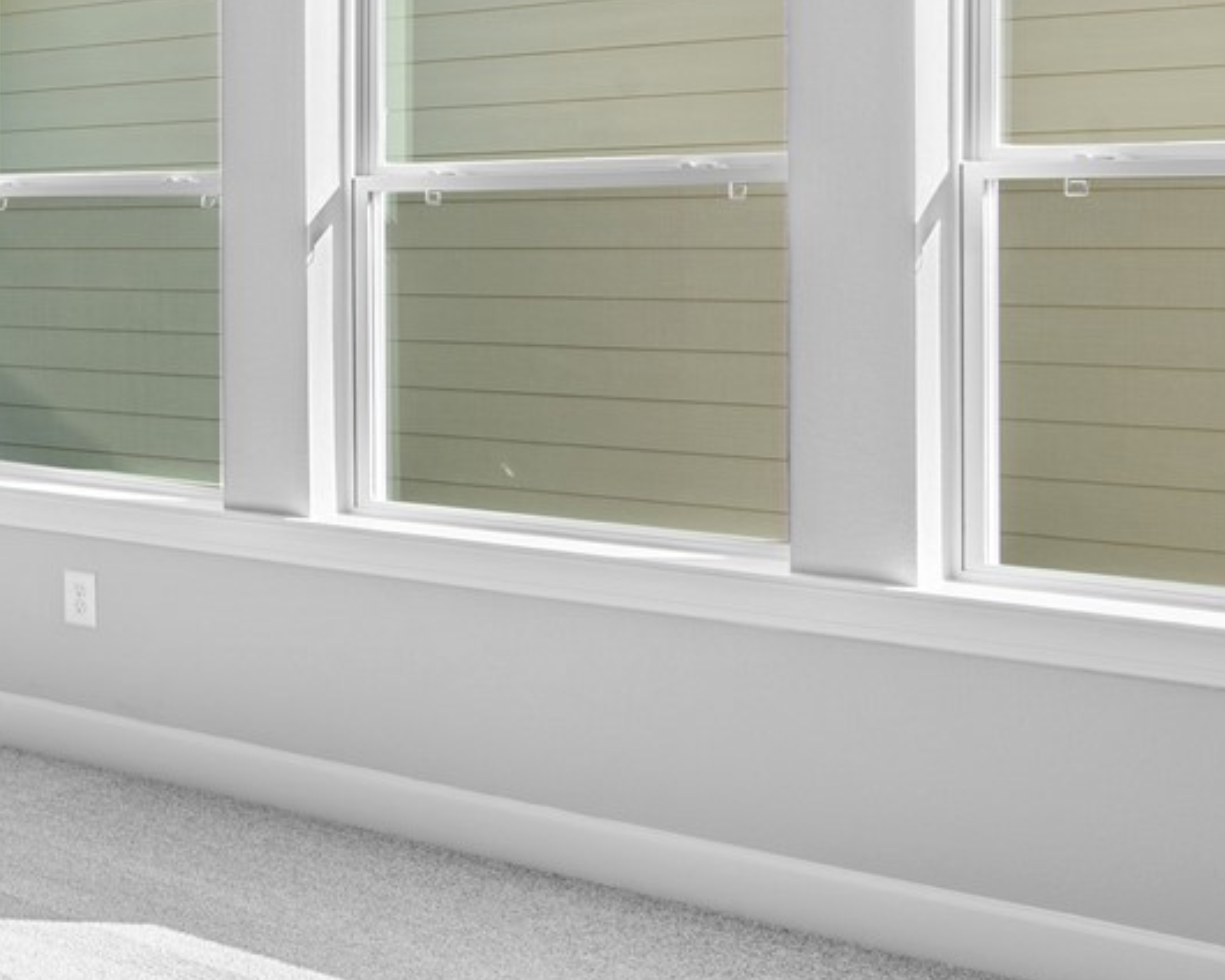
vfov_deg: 25.9
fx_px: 2103
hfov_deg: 23.3
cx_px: -784
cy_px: 258
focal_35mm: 58
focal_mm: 16
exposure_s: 1/13
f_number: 9
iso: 160
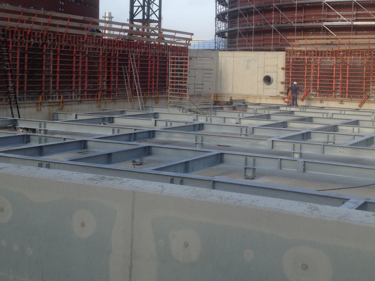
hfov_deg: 33.7
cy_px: 84
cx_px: 219
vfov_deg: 25.5
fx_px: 617
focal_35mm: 57
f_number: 2.4
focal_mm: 4.28
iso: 50
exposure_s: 1/890
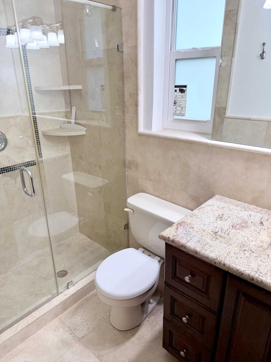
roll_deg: +0.8
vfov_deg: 71.6
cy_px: 181
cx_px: 136
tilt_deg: -21.7
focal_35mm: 24
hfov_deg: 56.8
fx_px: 251
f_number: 1.78
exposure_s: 1/120
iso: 80
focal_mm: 6.76
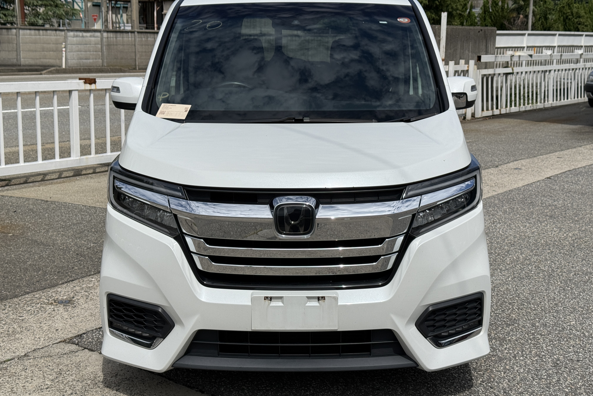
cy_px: 177
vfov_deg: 27.0
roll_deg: -0.7
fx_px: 824
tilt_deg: -9.1
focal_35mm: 50
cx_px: 296
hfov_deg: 39.6
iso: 50
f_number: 1.78
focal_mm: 6.76
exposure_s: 1/11364
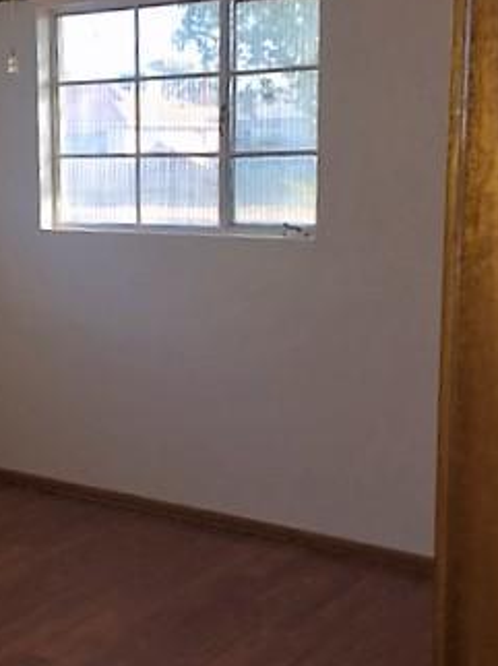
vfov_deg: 35.6
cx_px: 86
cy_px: 326
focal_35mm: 54
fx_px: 1037
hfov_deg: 26.4
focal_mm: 4.15
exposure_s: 1/71
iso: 25
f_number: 2.2
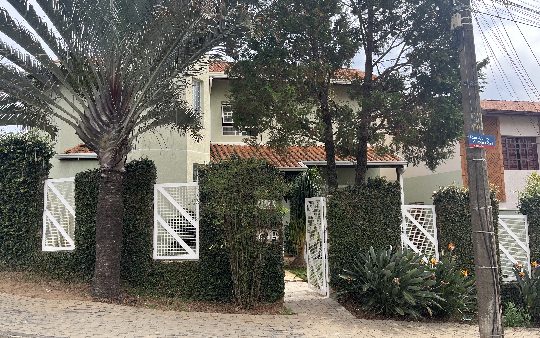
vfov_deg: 44.5
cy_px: 160
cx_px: 268
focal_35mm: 28
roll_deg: +1.7
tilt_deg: +6.9
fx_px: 412
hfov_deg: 66.5
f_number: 1.6
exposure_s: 1/777
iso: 50
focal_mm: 5.1
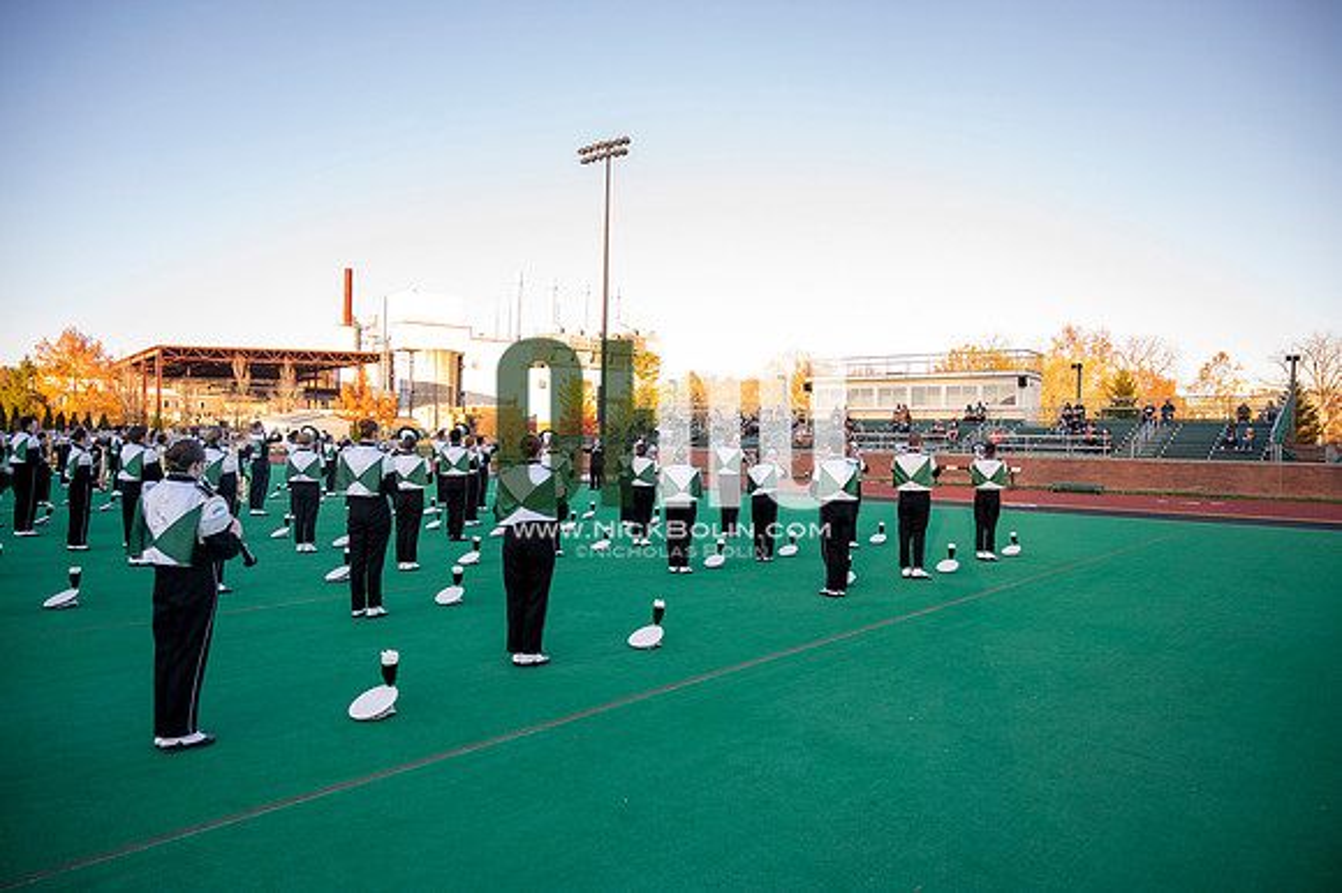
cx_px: 671
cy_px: 446
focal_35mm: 24
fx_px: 894
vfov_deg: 53.1
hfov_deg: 73.8
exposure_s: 1/2500
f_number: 4
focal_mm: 24
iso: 2000
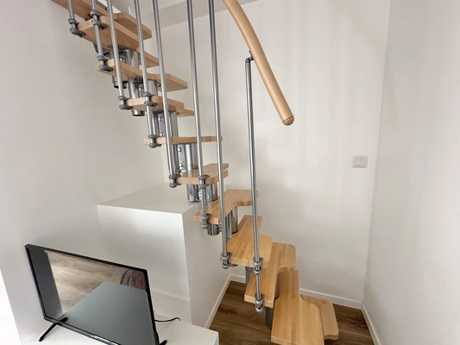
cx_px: 230
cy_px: 172
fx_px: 186
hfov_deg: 102.1
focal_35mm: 14
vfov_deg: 85.7
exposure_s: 1/99
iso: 200
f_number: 2.2
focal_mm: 2.22
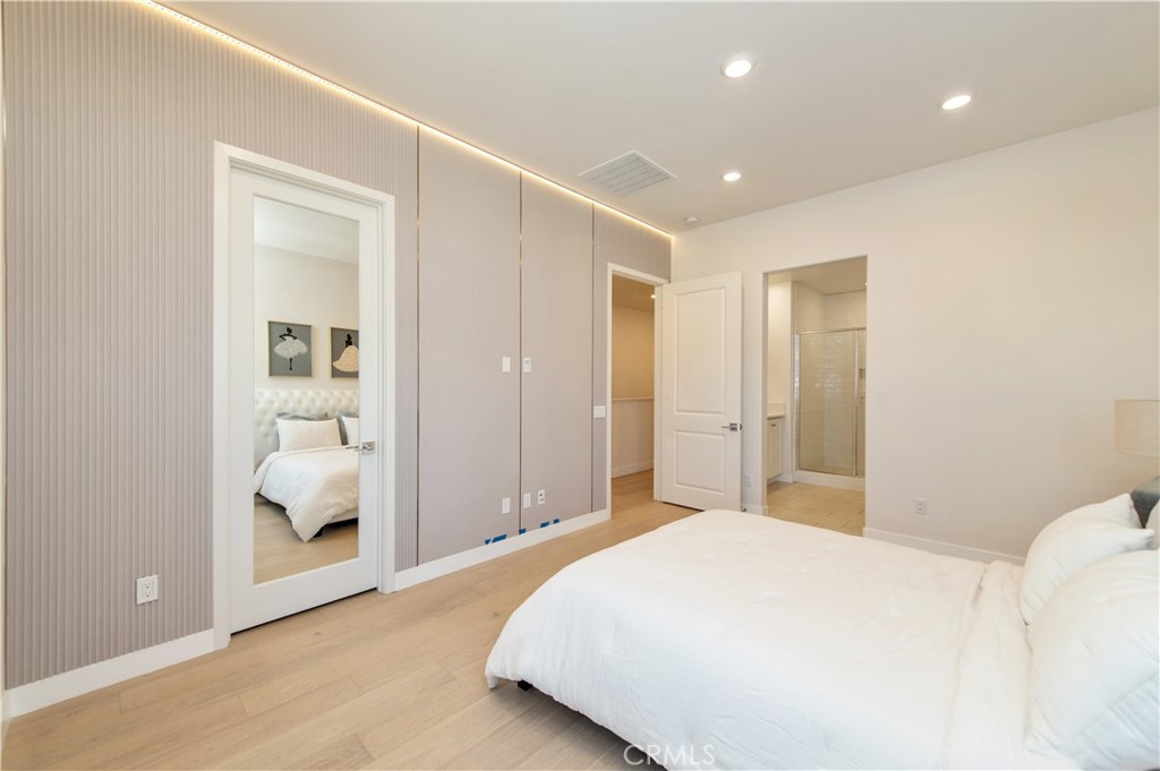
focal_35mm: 14
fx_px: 451
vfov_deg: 81.1
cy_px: 386
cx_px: 580
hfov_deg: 104.3
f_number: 4
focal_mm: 14
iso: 220
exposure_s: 1/60
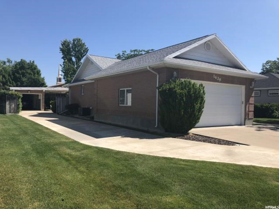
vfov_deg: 49.7
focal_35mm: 28
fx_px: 226
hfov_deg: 63.4
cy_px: 104
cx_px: 140
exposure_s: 1/1779
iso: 20
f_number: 1.8
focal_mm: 4
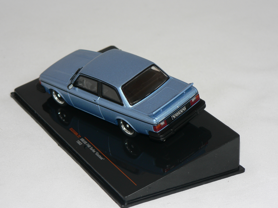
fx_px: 835
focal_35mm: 104
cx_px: 139
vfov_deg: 14.2
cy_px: 104
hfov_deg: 18.9
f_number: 3.2
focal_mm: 17.3
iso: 80
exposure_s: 1/60
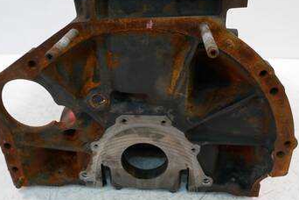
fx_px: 291
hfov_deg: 54.4
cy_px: 75
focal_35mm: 35
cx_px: 143
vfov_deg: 37.6
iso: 500
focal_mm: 12
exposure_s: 1/60
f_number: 3.5
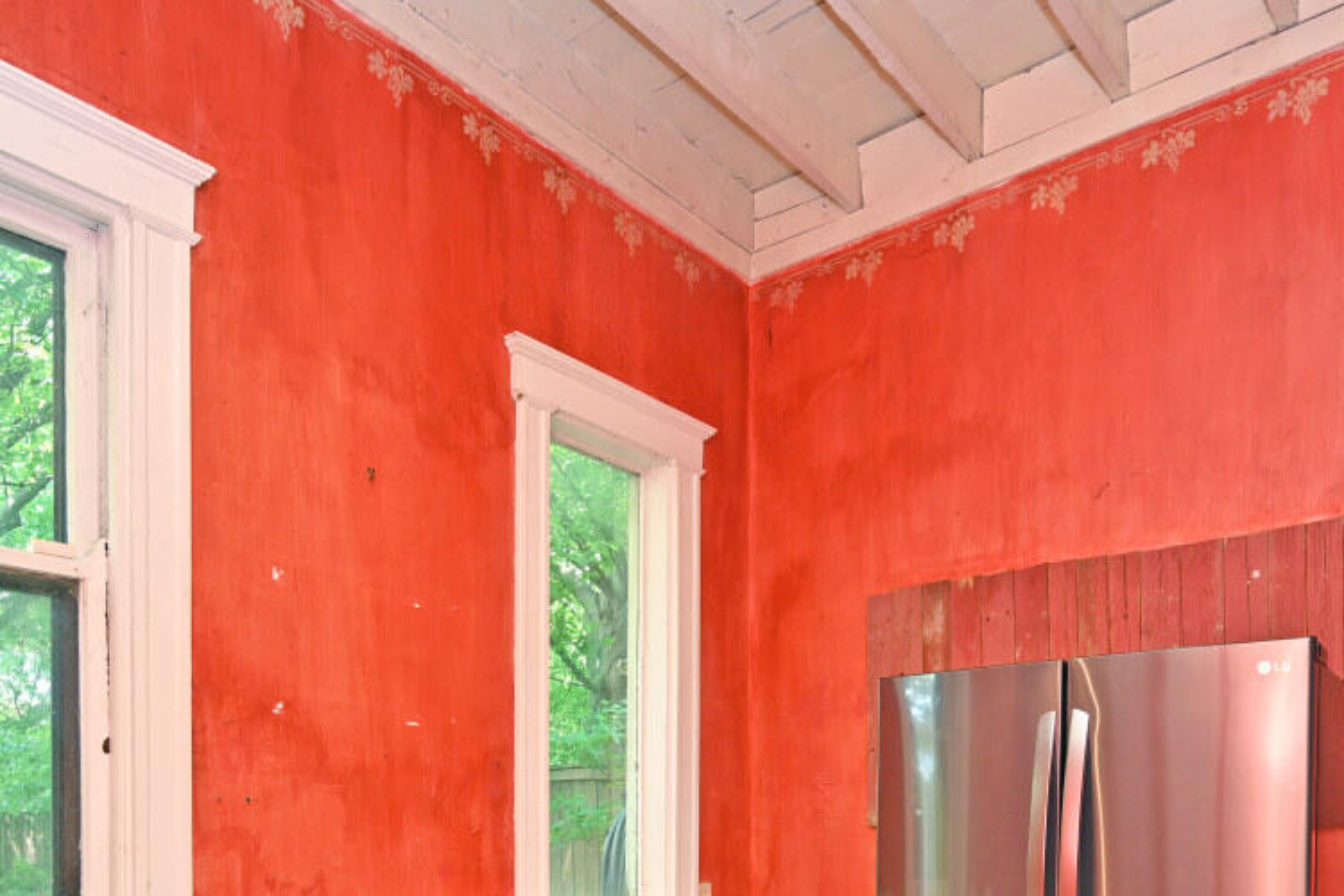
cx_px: 613
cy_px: 848
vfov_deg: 41.7
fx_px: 1045
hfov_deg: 65.4
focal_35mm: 28
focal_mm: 14
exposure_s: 1/60
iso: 280
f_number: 4
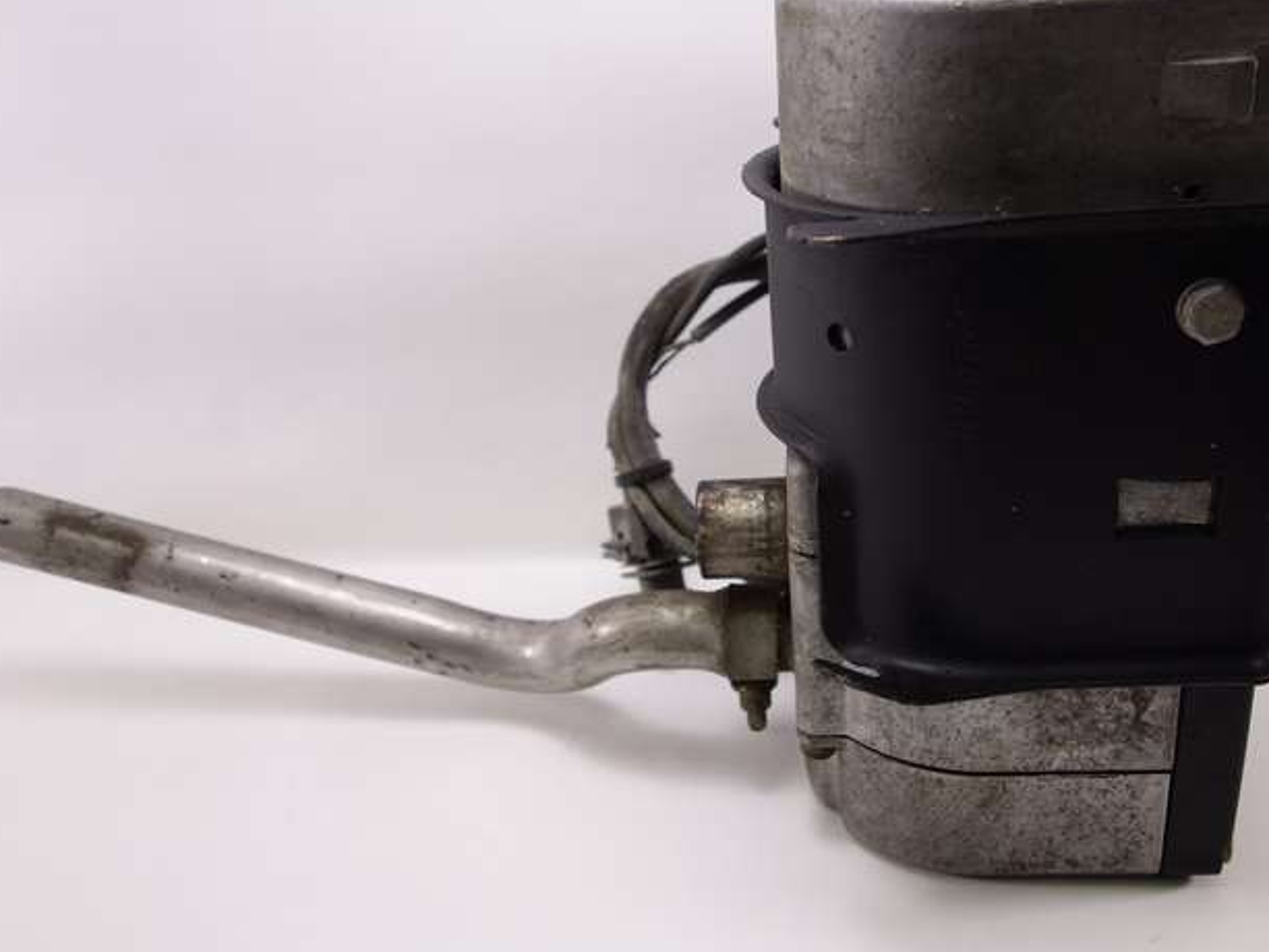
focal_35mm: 36
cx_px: 735
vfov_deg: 39.6
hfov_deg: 51.1
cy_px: 413
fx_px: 1320
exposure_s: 1/100
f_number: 2.2
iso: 125
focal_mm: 10.4
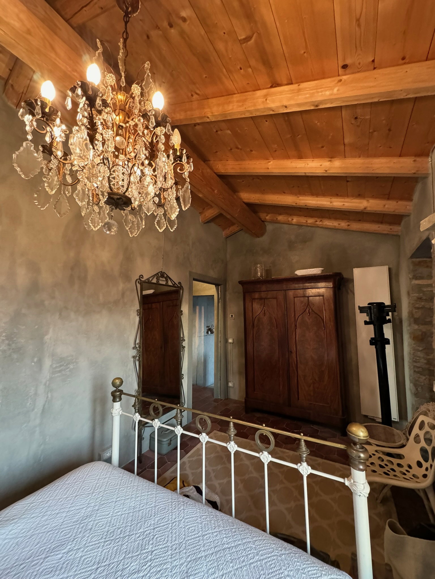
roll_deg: -0.4
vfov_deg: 102.1
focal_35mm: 14
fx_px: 235
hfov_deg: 85.7
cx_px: 218
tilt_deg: +6.3
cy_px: 290
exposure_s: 1/50
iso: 1000
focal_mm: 2.22
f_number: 2.2
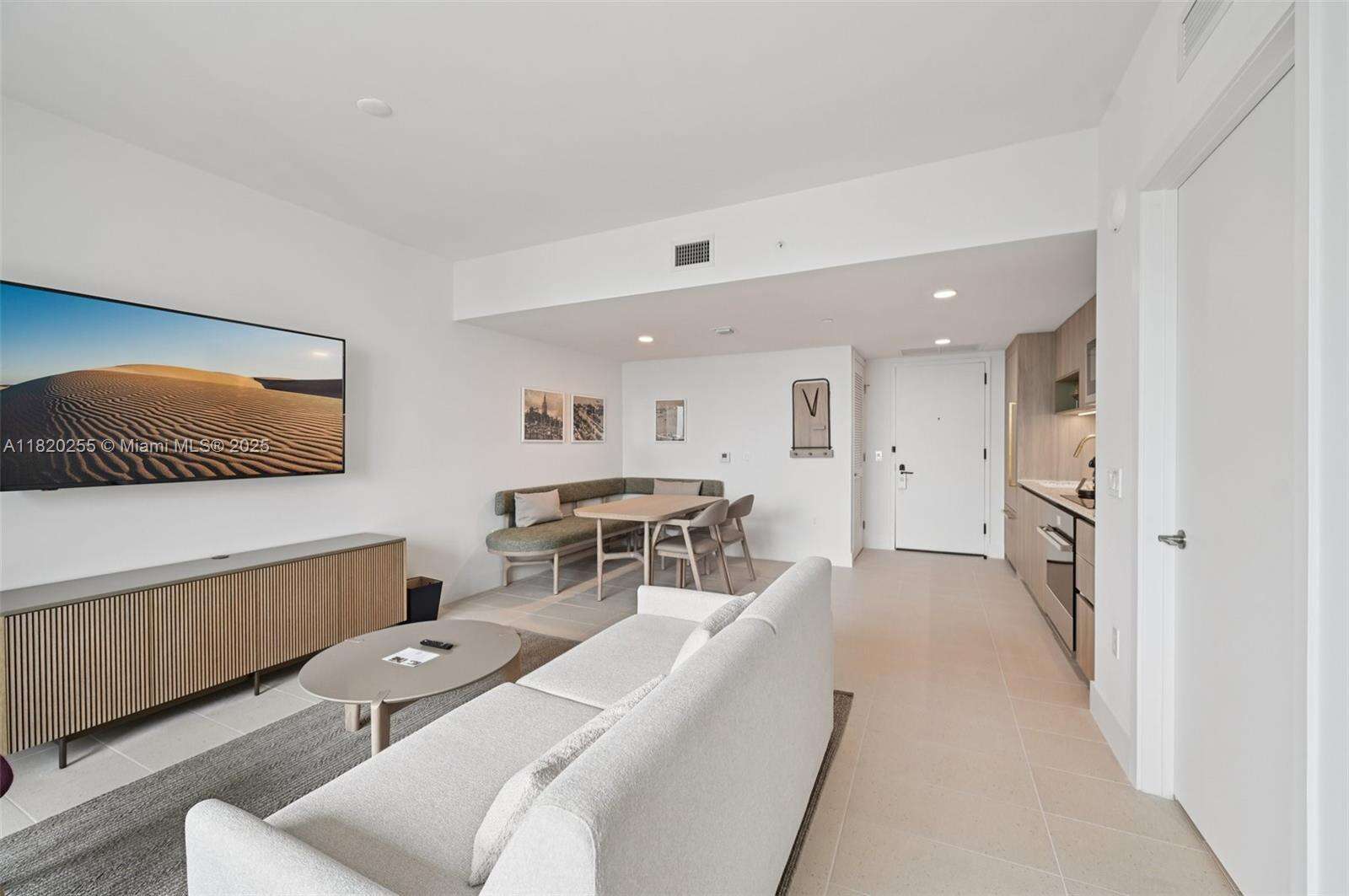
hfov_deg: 104.3
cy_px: 448
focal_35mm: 14
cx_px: 674
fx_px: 524
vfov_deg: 81.1
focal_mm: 14
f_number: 5
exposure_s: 1/25
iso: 100
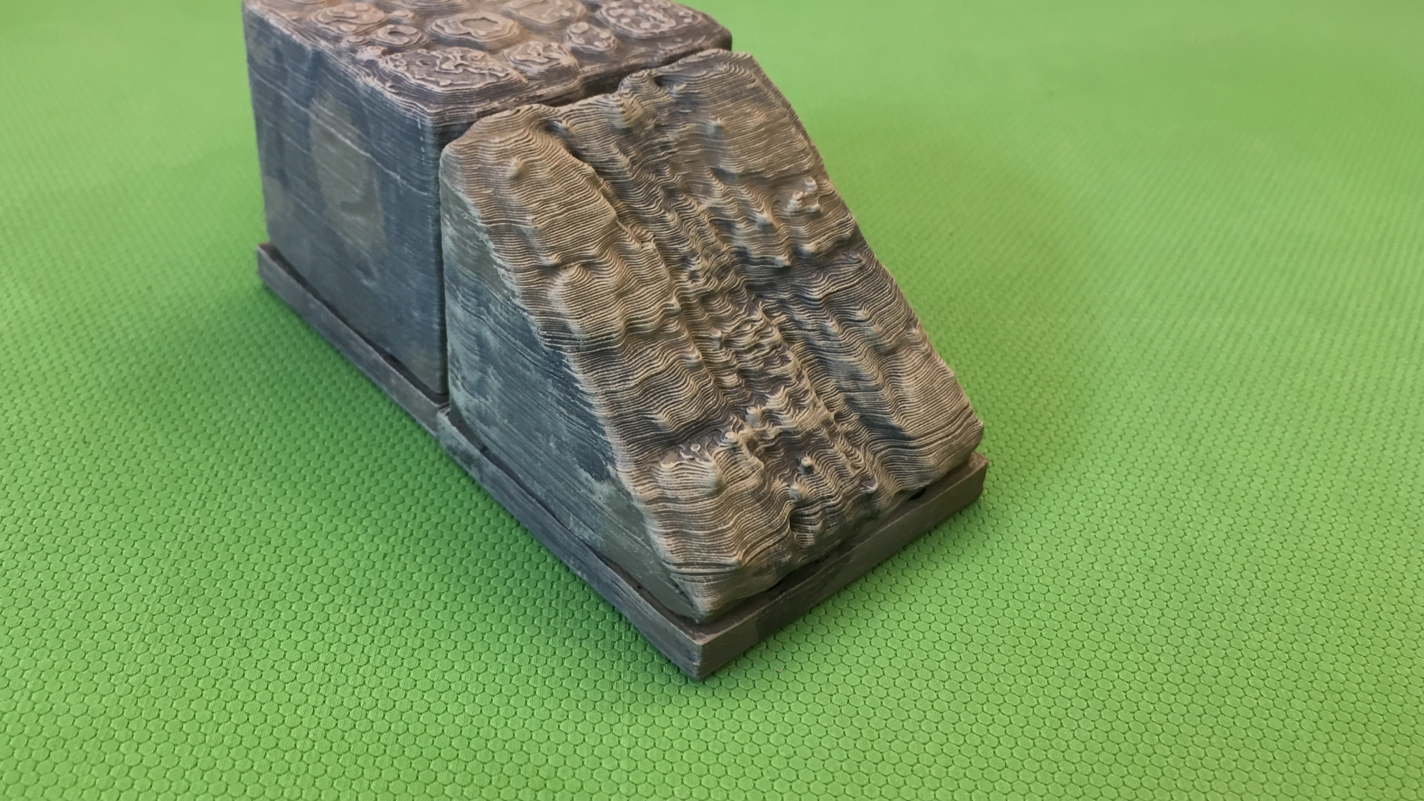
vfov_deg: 33.5
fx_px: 1321
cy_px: 277
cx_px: 687
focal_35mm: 35
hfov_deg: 56.6
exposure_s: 1/33
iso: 100
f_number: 2.2
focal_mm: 4.15
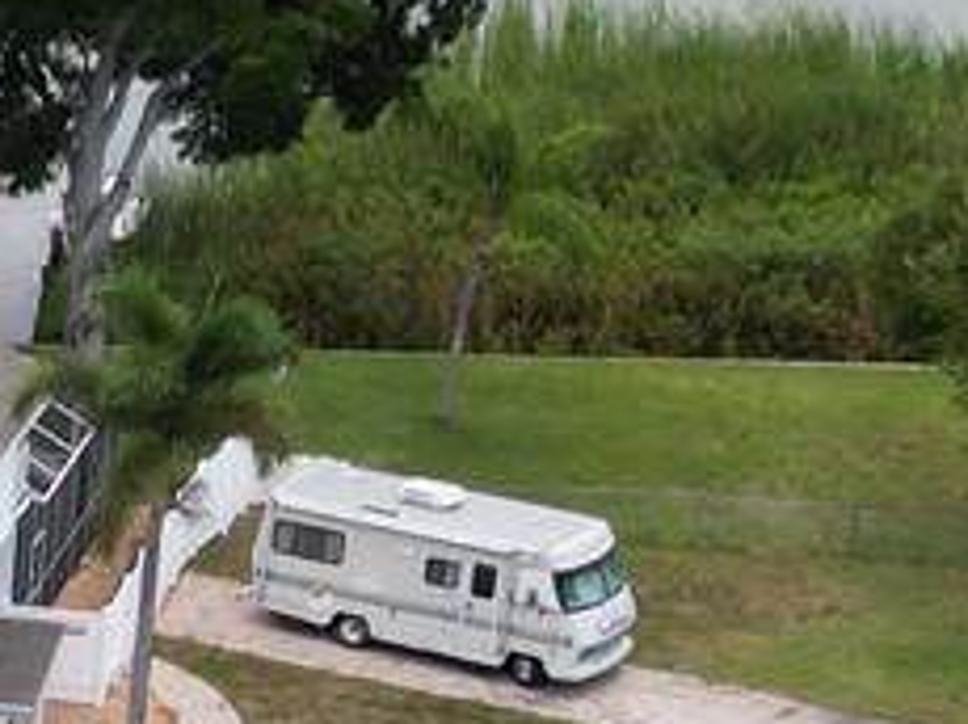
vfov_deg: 8.6
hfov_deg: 11.0
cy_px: 1208
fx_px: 4665
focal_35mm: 167
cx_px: -808
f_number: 1.7
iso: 120
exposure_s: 1/120
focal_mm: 6.72
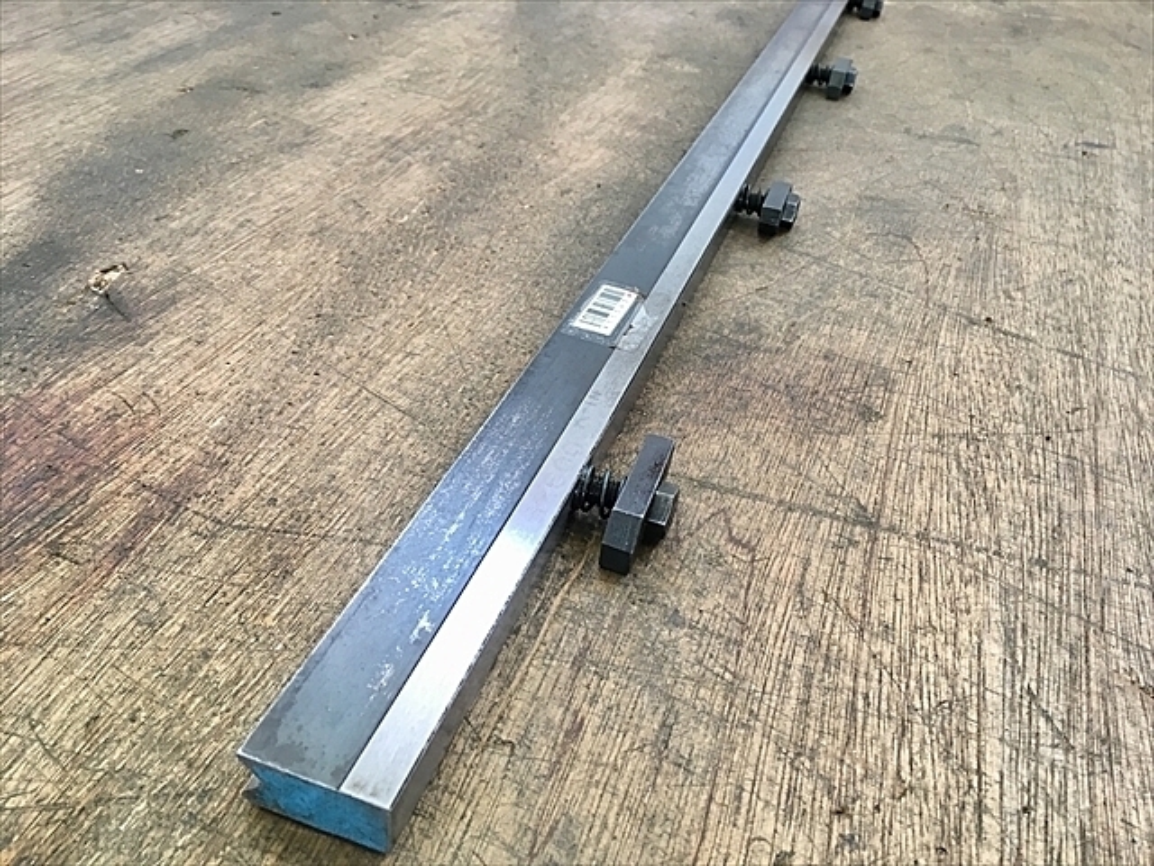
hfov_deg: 61.7
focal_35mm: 29
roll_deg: -6.3
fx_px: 967
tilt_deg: -37.5
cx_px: 577
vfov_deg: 48.2
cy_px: 433
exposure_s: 1/30
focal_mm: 4.15
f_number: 2.2
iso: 64
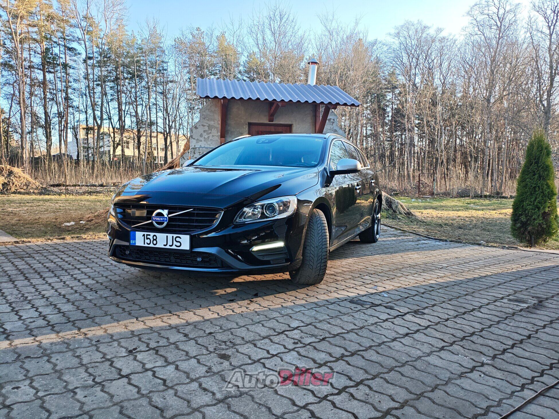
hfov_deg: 67.3
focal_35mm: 26
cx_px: 280
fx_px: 420
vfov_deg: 53.1
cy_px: 210
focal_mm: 4.94
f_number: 1.5
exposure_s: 1/536
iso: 50
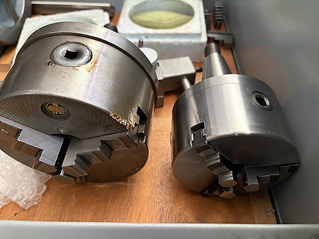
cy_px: 120
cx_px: 160
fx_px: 240
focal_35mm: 26
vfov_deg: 53.1
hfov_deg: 67.3
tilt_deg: -49.1
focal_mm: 5.96
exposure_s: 1/53
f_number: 1.6
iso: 500
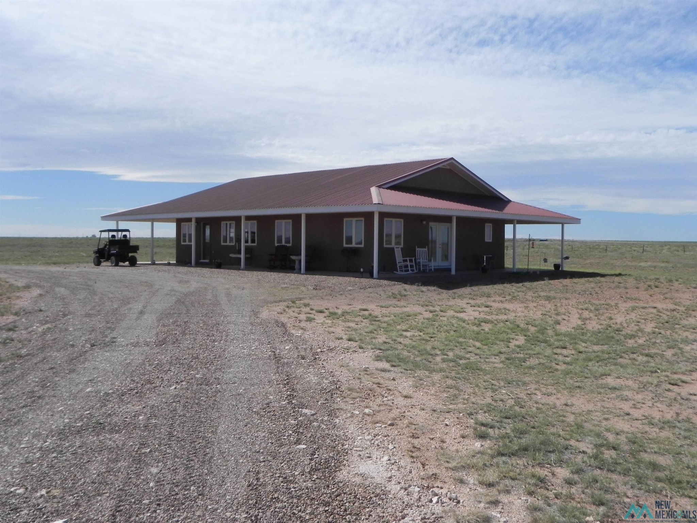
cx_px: 348
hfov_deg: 55.4
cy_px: 262
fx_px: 664
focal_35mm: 33
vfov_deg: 42.9
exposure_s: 1/520
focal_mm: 5.9
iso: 160
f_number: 8
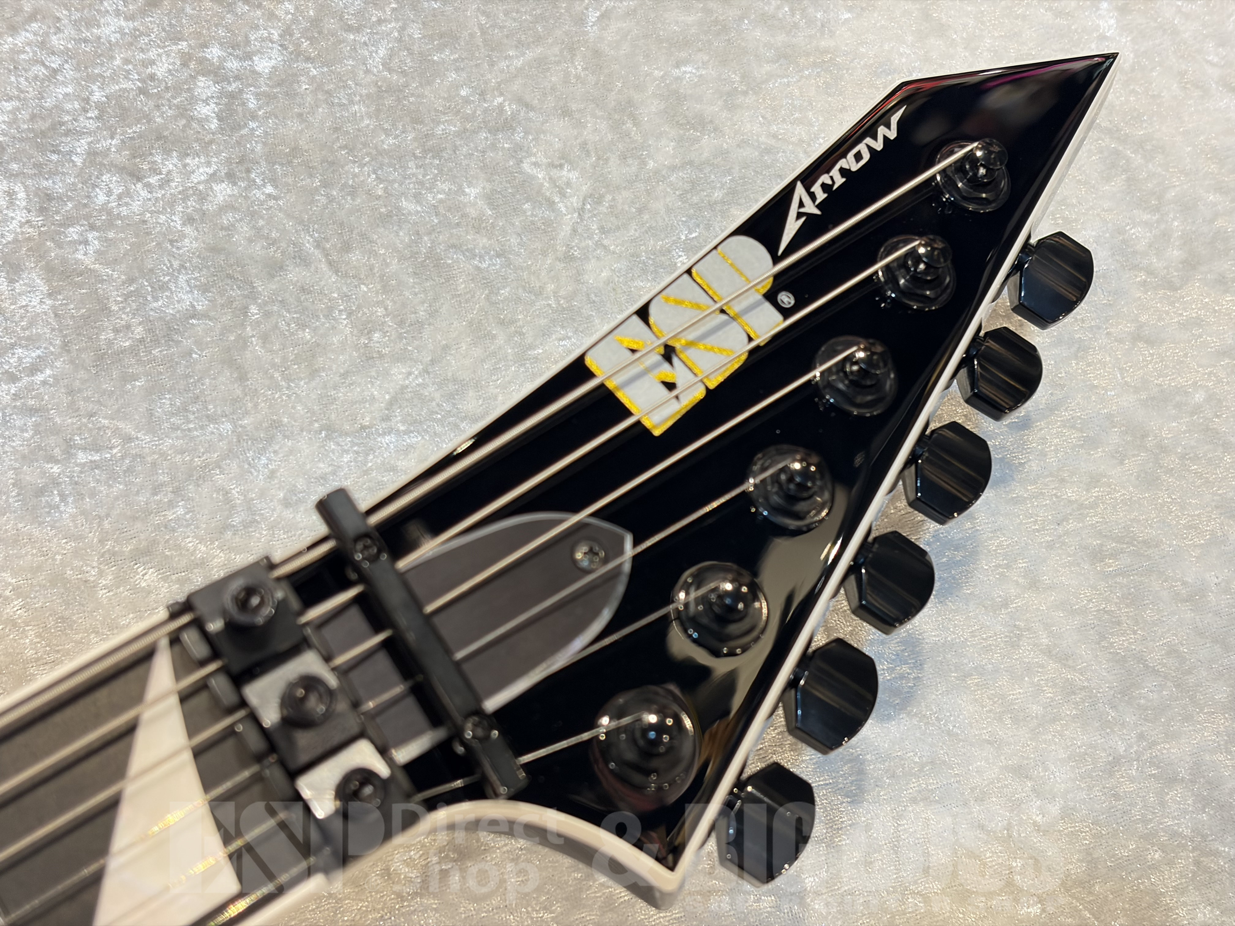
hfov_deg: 36.8
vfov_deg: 28.0
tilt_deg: -69.4
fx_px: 1855
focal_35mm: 52
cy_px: 463
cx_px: 618
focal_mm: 5.96
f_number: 1.6
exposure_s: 1/40
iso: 125
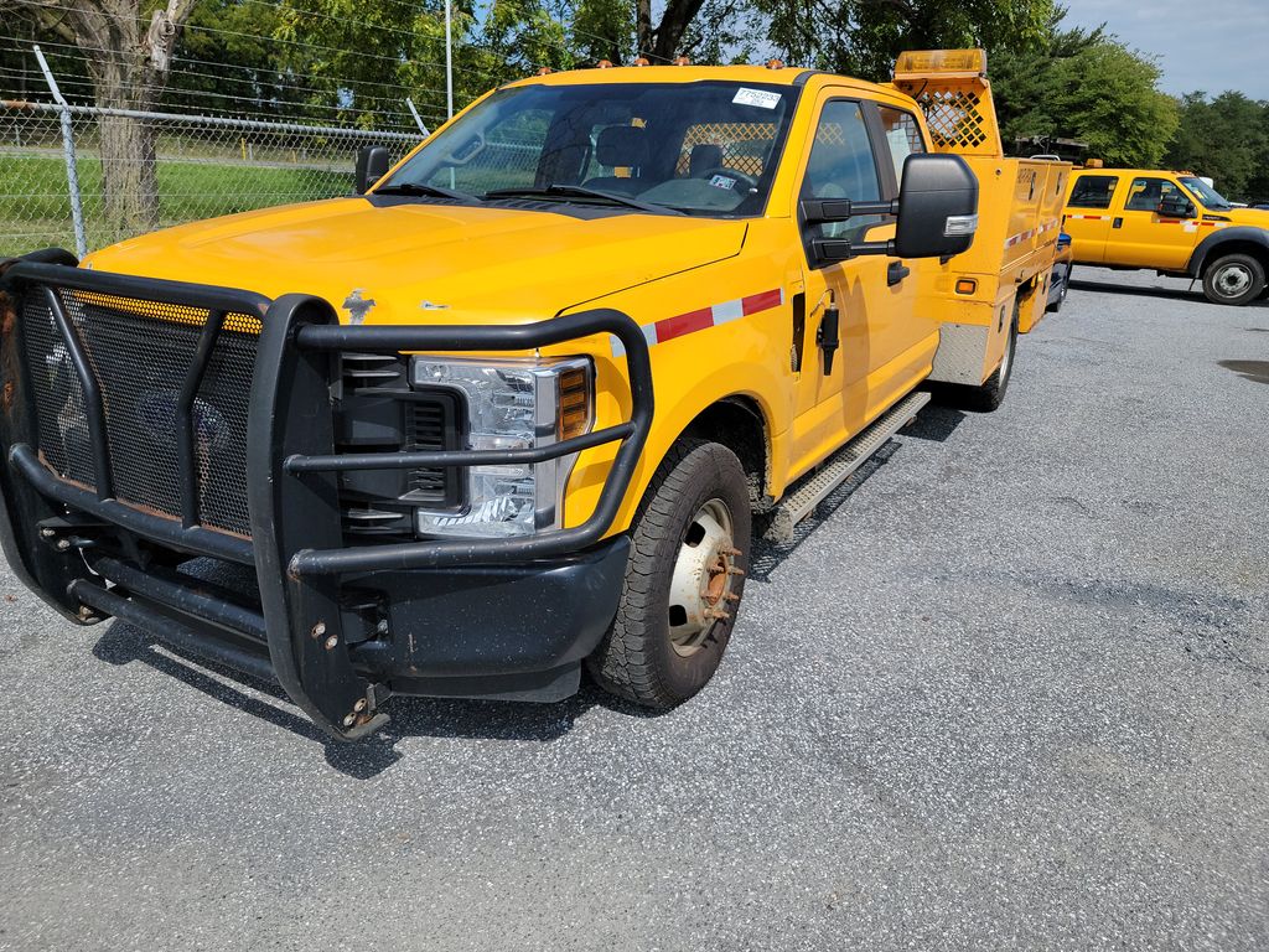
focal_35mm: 24
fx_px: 880
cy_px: 476
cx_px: 634
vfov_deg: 56.8
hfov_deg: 71.6
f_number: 1.8
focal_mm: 6.7
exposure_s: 1/1460
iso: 50
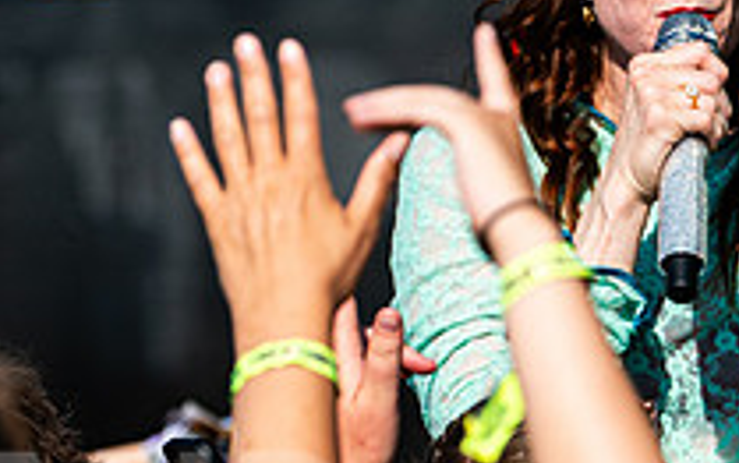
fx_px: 8607
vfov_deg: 3.1
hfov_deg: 4.9
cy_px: 68
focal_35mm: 427
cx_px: 656
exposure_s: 1/5000
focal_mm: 130
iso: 200
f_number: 4
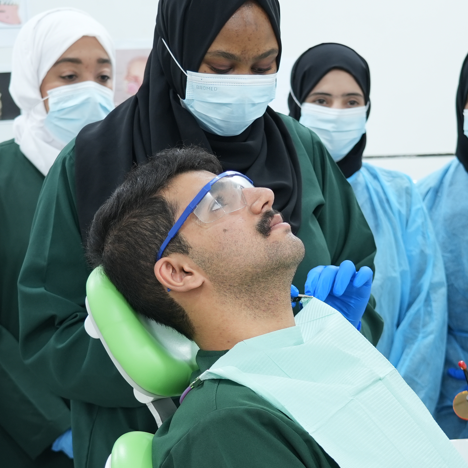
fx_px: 1744
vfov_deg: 15.3
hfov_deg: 15.3
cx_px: 294
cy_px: 281
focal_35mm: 114
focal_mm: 40
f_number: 4
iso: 250
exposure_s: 1/20
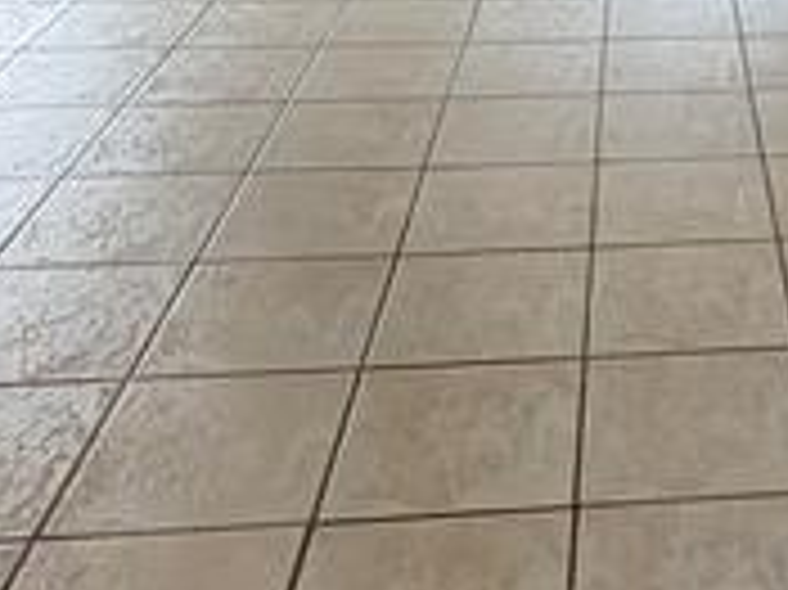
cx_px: 842
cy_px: -275
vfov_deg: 20.0
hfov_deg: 27.9
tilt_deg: -8.8
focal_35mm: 64
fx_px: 1456
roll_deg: -1.6
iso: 100
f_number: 2.2
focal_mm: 2.22
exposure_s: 1/99
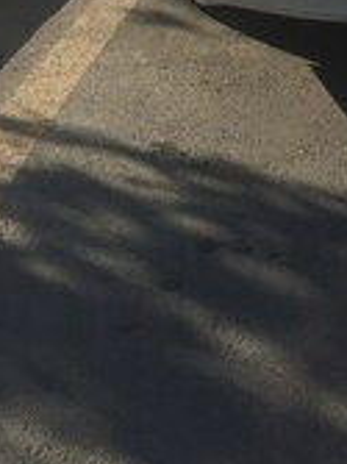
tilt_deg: -9.1
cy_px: -172
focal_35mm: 86
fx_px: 1151
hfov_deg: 16.5
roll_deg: -1.8
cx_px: 403
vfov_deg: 20.4
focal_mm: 4.15
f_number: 2.2
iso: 32
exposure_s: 1/1799
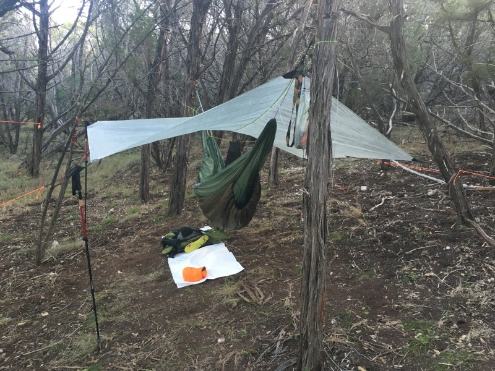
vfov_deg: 48.2
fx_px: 415
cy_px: 186
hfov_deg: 61.7
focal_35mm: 29
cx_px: 248
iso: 80
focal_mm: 4.15
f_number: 2.2
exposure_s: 1/30
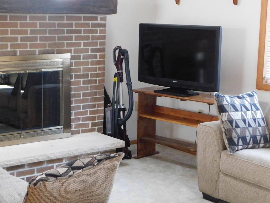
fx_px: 554
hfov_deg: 27.2
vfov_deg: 20.7
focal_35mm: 71
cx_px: 81
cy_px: 88
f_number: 3.7
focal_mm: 8
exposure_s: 1/25
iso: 400
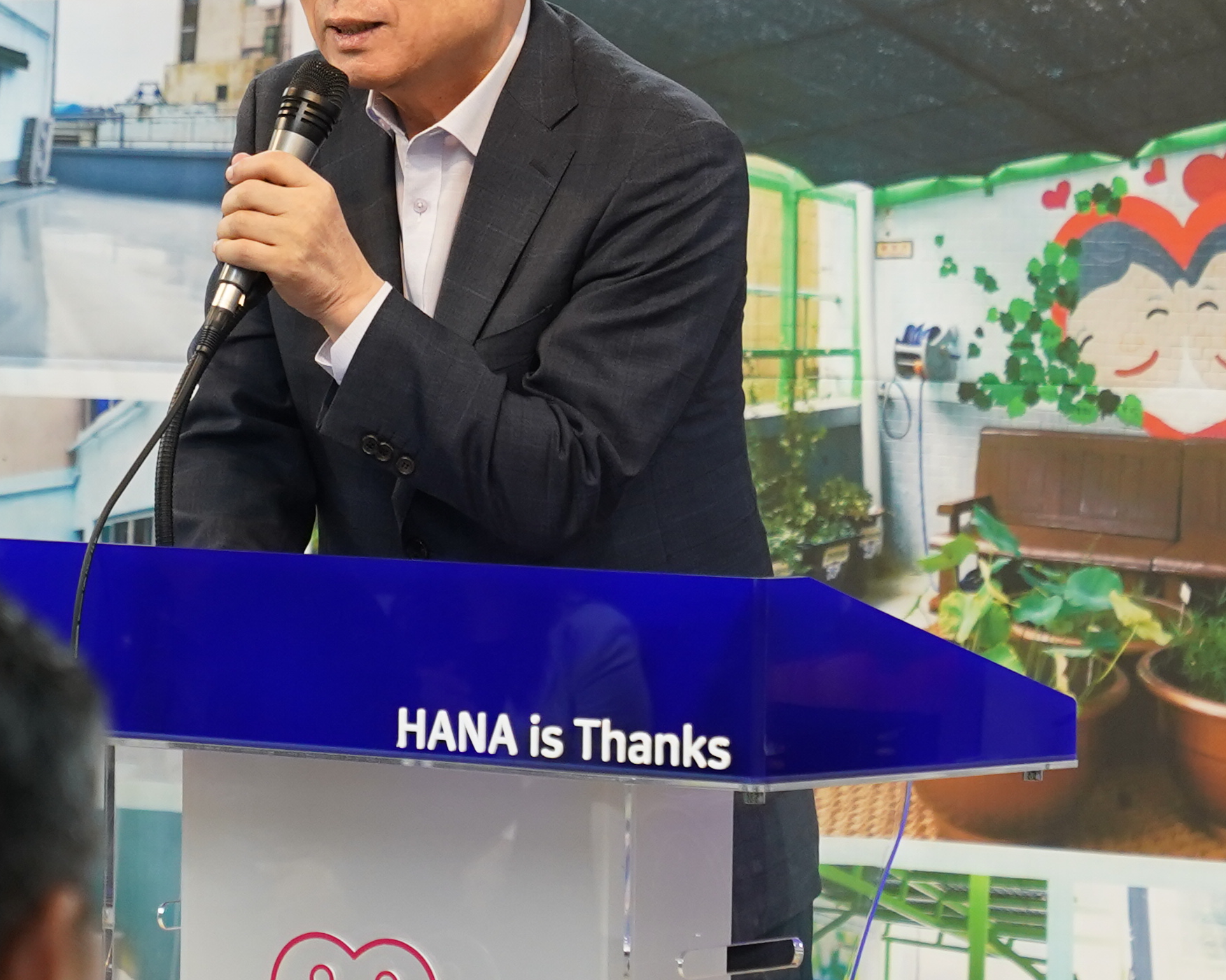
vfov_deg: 6.9
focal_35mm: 225
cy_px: 228
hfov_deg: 8.6
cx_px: 295
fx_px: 8163
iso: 1250
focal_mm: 70
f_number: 4
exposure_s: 1/160
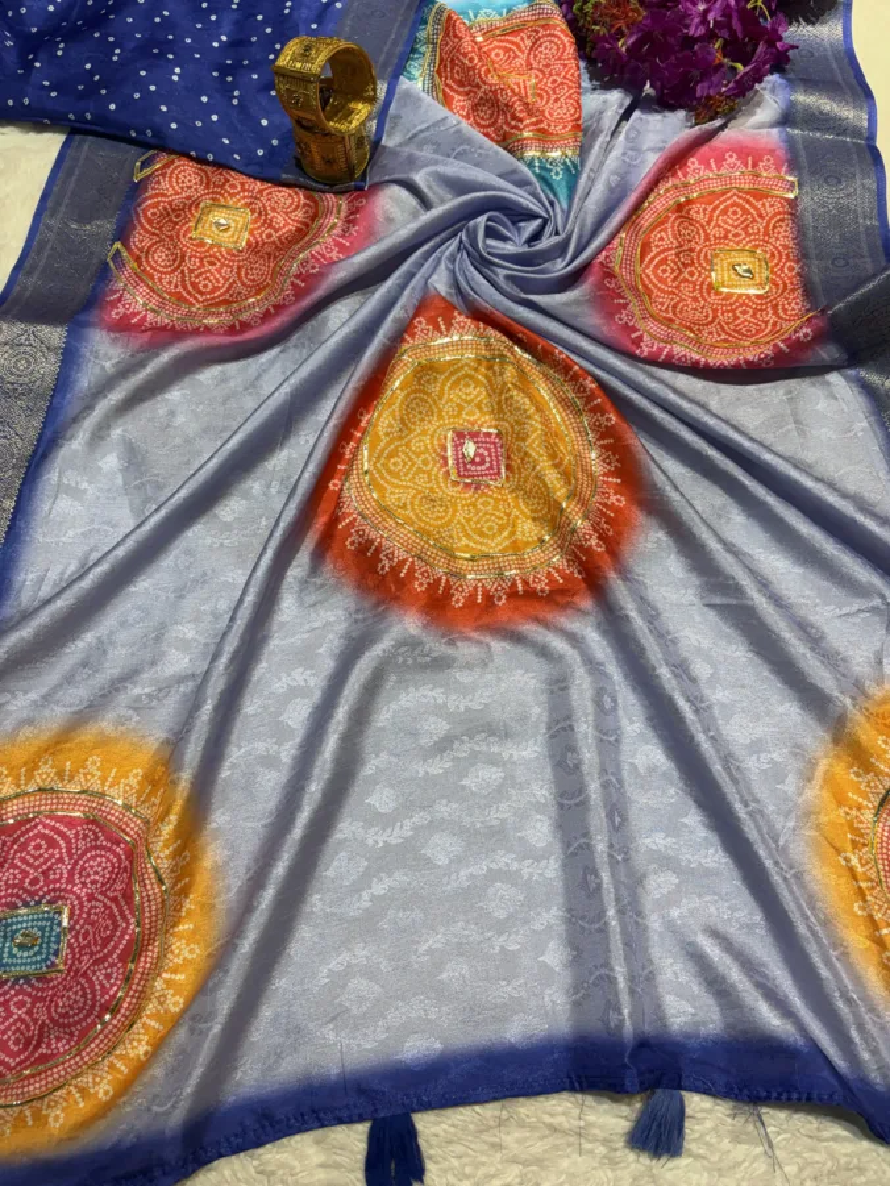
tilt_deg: -71.3
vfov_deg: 67.3
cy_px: 593
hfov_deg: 53.1
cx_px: 445
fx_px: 891
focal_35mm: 26
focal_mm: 5.96
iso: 50
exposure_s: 1/100
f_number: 1.6
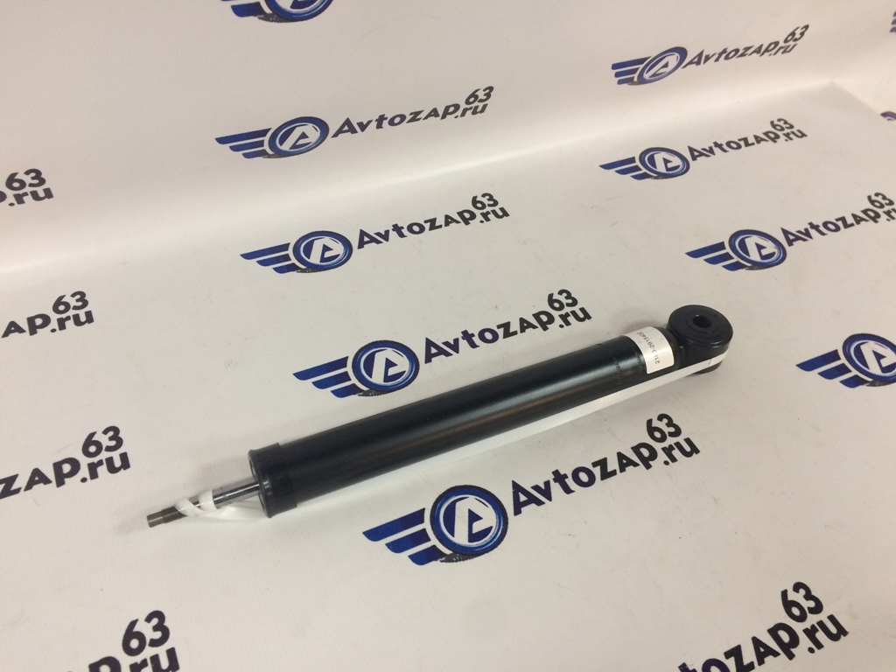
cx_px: 448
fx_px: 751
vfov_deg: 48.2
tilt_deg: -50.0
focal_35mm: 29
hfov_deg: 61.7
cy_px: 336
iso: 100
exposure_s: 1/33
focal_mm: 4.15
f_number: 2.2
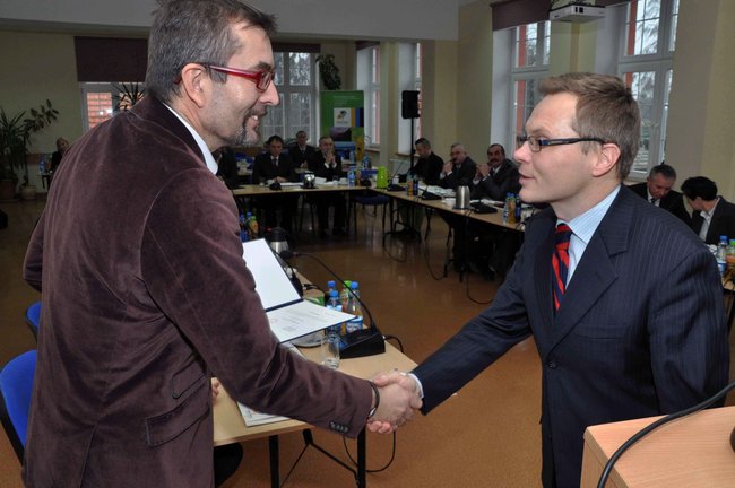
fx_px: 673
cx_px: 368
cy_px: 244
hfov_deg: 57.3
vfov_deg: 39.9
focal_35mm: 33
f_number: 13
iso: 1000
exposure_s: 1/60
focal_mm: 22
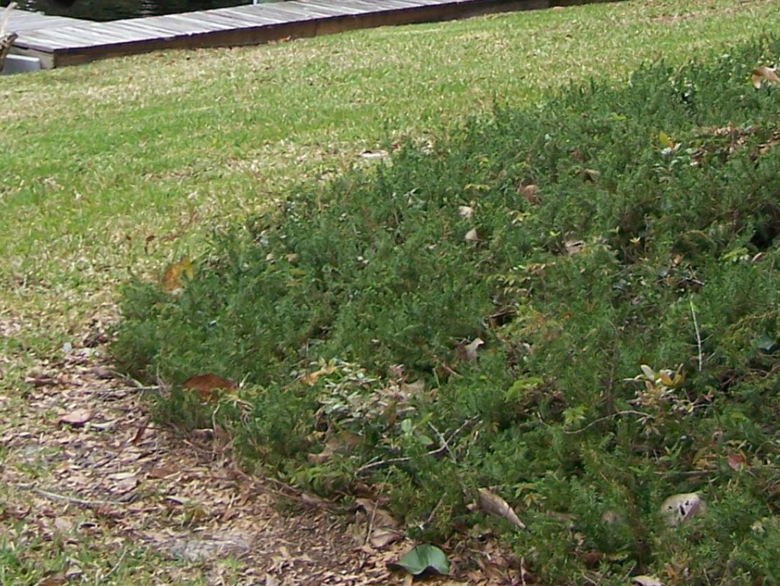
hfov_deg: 19.2
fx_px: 2300
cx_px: 356
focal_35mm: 102
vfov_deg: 13.9
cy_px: -183
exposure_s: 1/320
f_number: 2.8
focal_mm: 6.3
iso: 80
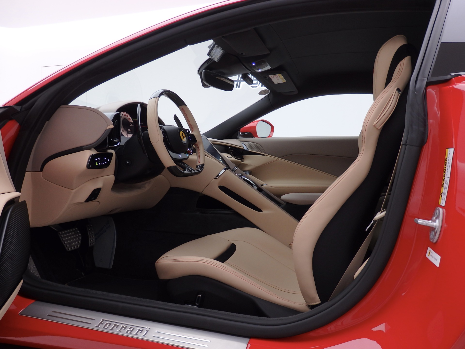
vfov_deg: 54.9
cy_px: 174
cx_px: 232
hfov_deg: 69.4
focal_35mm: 25
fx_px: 336
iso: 125
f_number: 3
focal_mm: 4.5
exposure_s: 1/50
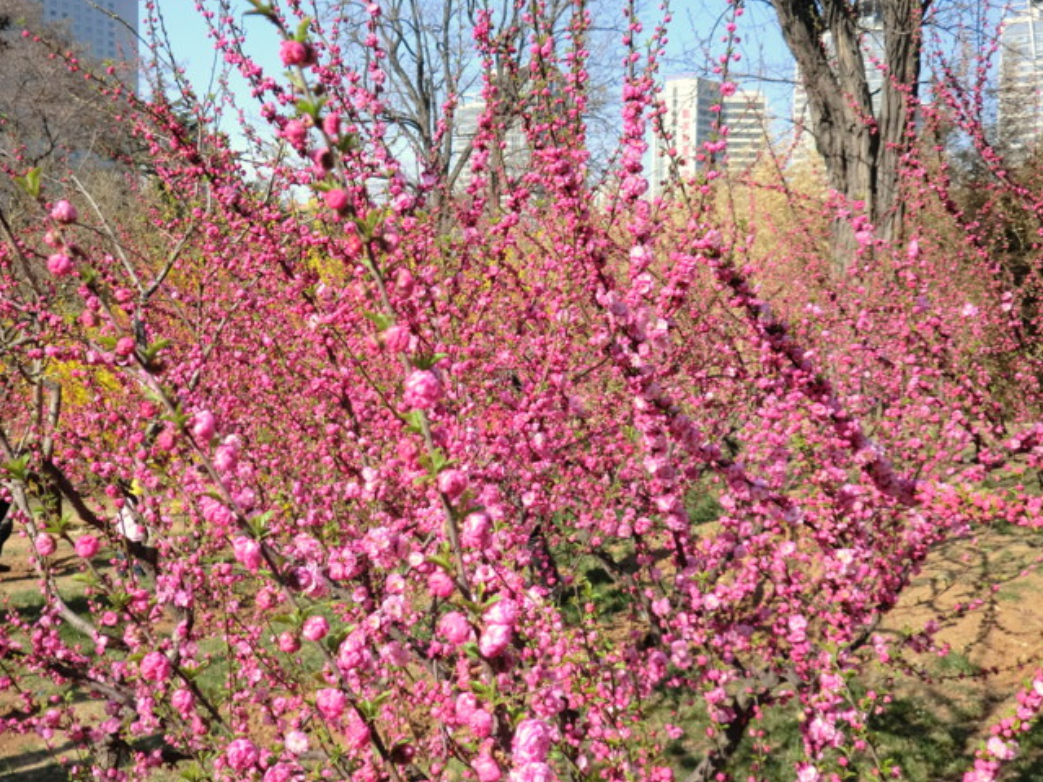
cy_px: 337
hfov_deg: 41.9
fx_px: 1356
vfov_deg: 32.1
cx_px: 433
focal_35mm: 45
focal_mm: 6.58
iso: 50
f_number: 3
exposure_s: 1/640
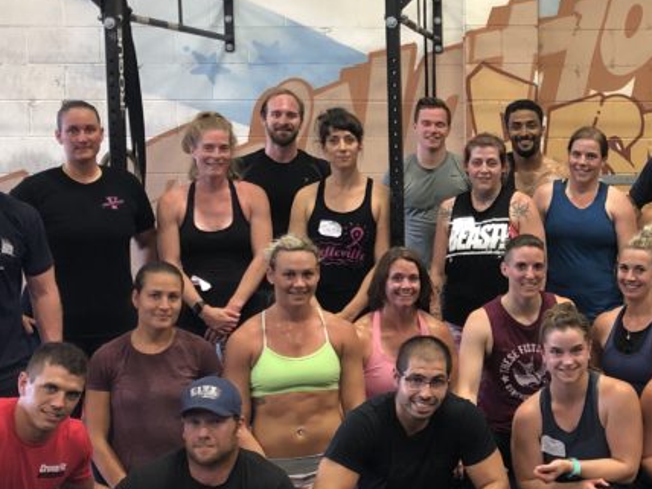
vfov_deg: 21.9
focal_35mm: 67
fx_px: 1262
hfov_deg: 27.7
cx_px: 606
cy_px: 257
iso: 50
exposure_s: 1/15
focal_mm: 3.99
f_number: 1.8
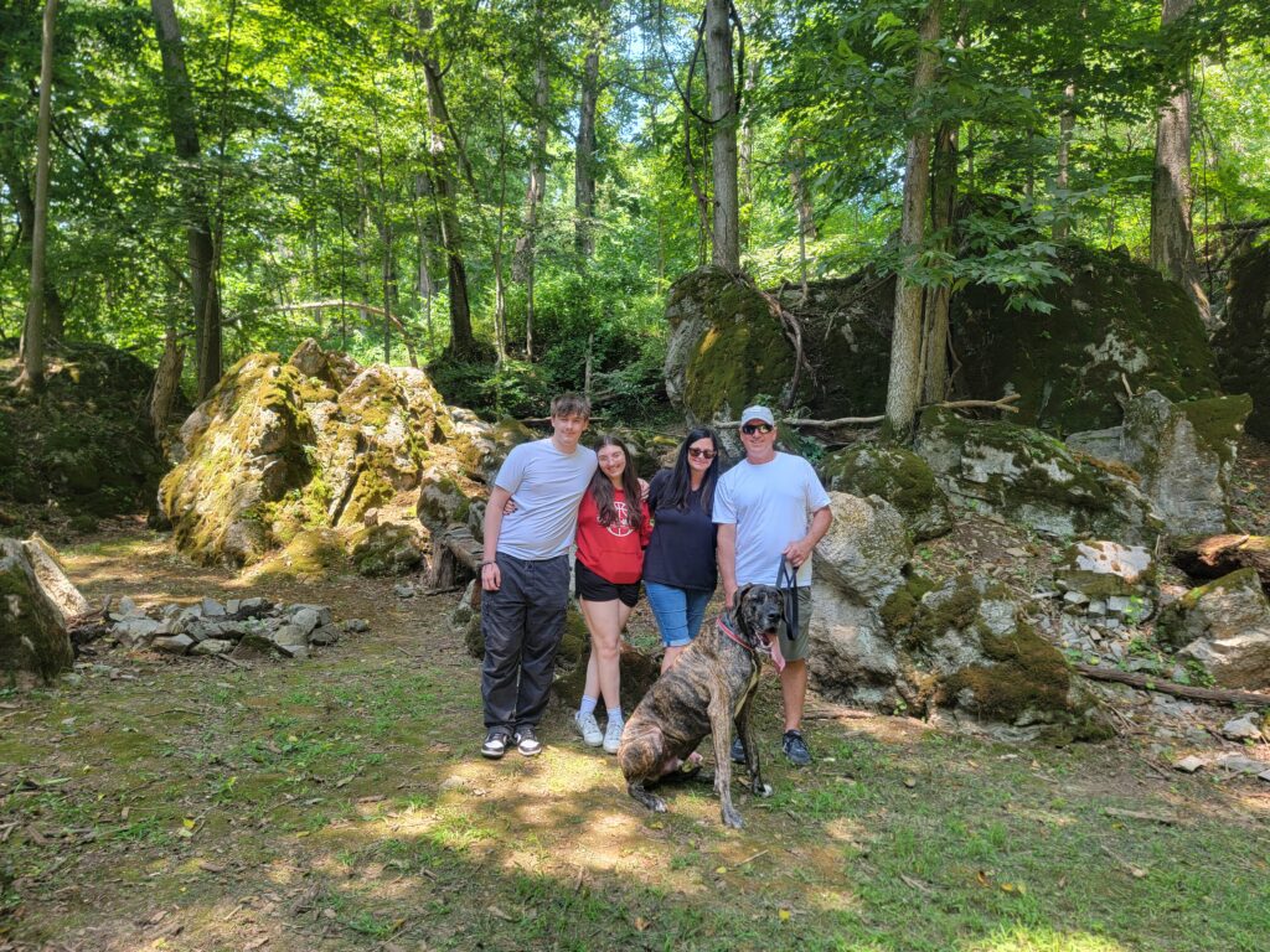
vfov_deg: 56.8
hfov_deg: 71.6
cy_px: 476
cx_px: 635
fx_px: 881
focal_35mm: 24
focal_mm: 6.7
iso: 50
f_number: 1.8
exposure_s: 1/120
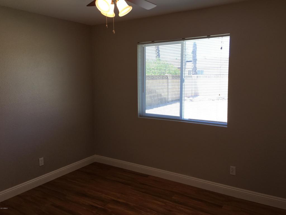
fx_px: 240
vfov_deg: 48.2
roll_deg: -0.2
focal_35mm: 29
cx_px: 143
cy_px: 108
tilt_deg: -6.7
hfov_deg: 61.7
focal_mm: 4.15
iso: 25
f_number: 2.2
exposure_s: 1/60
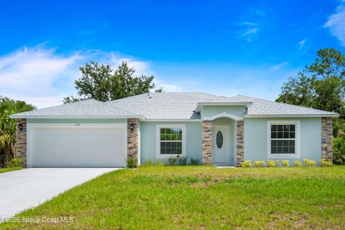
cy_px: 115
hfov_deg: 54.5
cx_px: 172
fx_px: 335
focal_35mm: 35
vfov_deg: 37.8
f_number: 7.1
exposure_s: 1/160
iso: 100
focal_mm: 35
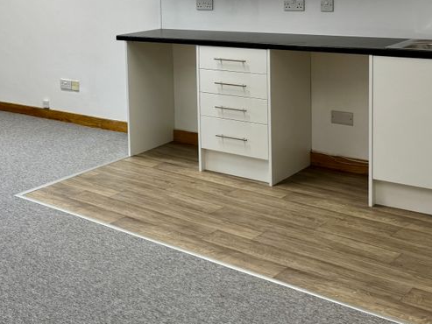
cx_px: 92
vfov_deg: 26.0
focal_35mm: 54
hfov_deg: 34.5
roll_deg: +1.8
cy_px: 22
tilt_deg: -5.5
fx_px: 674
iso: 80
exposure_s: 1/172
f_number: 1.78
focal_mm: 6.76
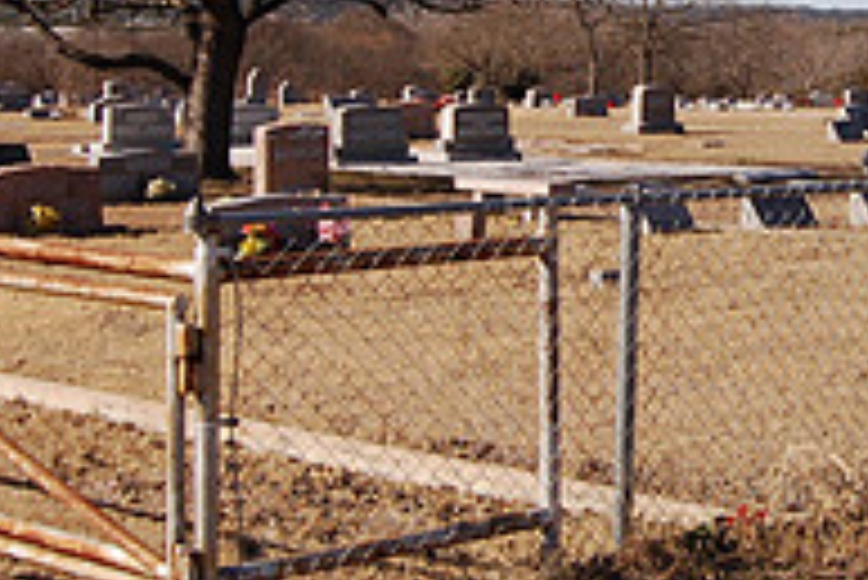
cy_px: 31
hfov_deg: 20.2
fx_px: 2389
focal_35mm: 99
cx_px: 774
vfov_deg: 13.7
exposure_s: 1/320
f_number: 9
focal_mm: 22
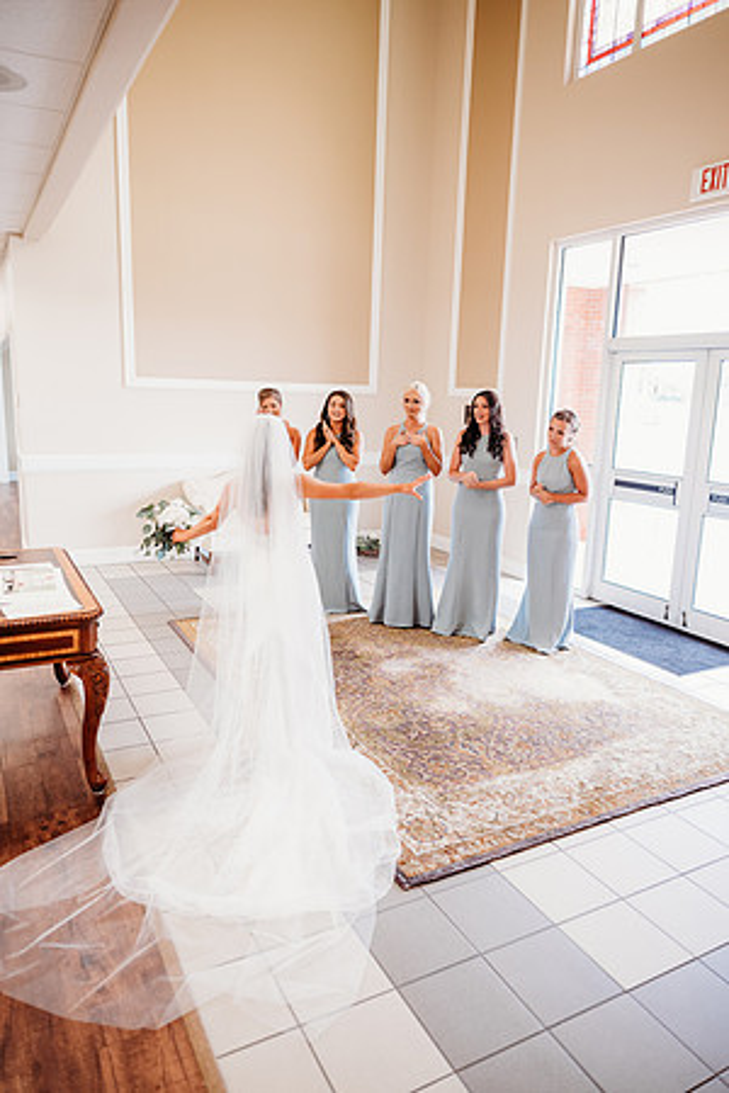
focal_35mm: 24
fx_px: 729
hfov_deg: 53.1
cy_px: 546
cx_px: 364
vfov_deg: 73.7
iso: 640
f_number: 2.5
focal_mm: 24
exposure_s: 1/160
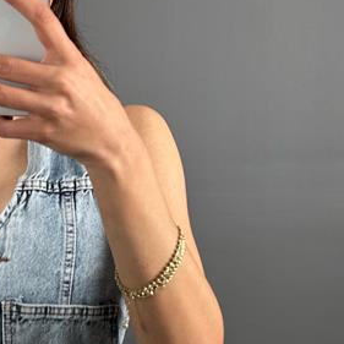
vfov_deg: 24.3
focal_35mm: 71
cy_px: 206
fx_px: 798
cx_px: -8
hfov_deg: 23.2
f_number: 1.78
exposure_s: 1/100
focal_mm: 6.86
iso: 80
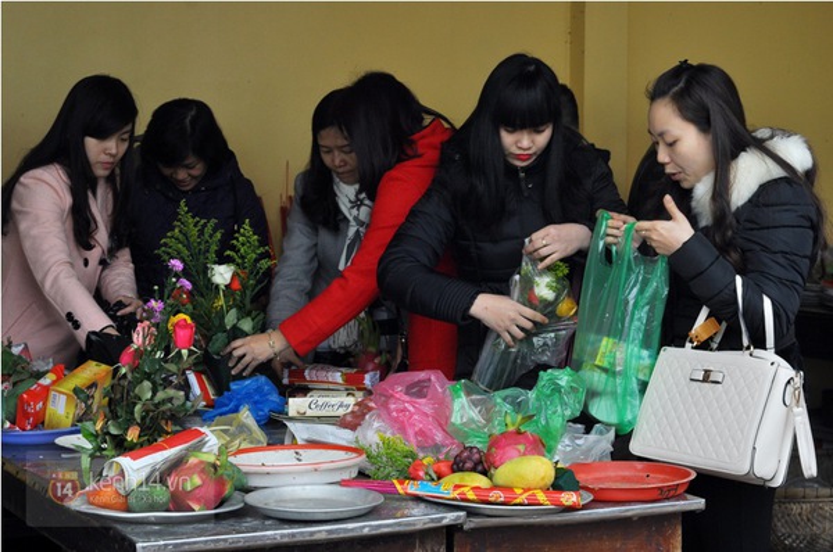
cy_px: 276
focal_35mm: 75
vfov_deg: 18.1
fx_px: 1733
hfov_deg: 27.0
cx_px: 416
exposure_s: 1/160
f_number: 7.1
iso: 320
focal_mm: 50
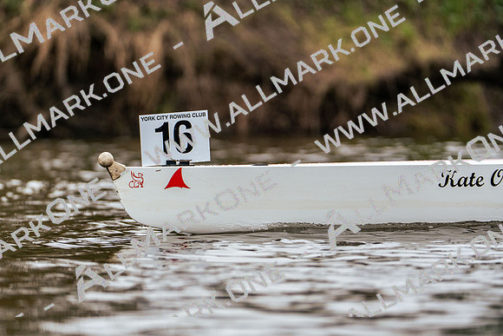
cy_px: 168
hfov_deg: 6.2
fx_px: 4682
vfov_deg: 4.1
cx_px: 252
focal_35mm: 335
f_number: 6.3
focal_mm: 335
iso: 1250
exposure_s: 1/2000
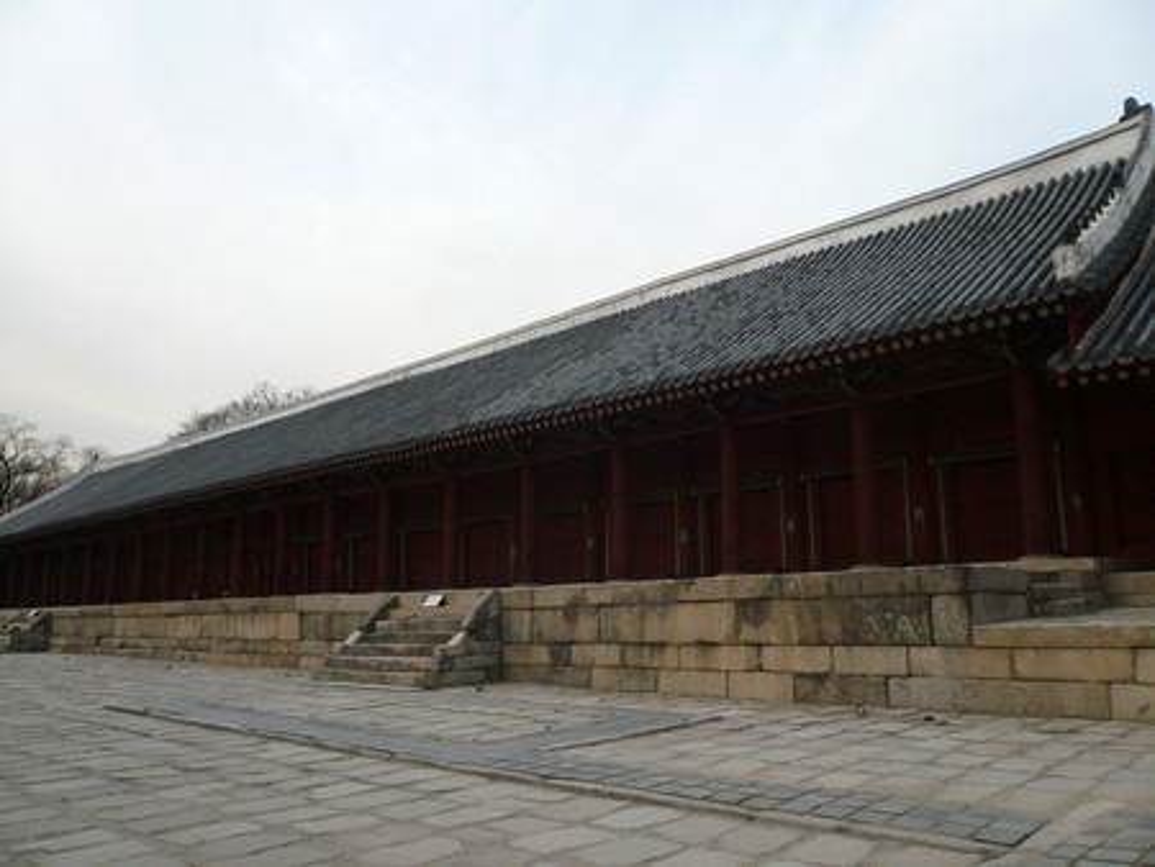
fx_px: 935
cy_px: 434
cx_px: 578
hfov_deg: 63.4
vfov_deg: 49.8
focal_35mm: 28
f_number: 2.8
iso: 100
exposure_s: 1/800
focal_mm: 4.6
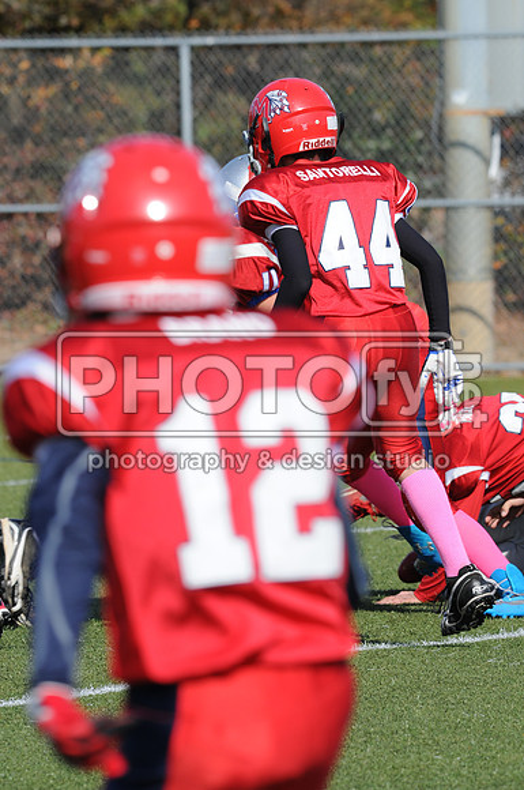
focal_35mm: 450
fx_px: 9854
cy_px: 395
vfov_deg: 4.6
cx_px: 262
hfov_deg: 3.0
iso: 200
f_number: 9
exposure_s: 1/500
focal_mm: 300
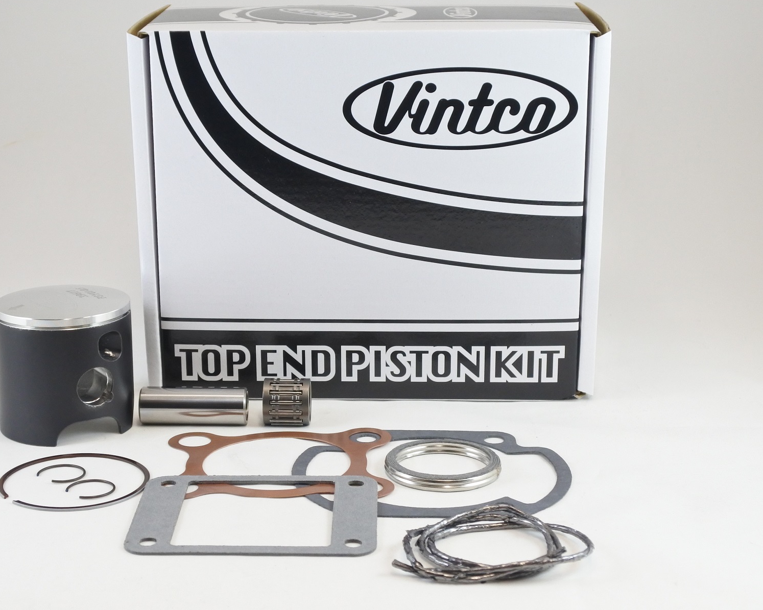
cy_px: 302
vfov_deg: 30.8
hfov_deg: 38.0
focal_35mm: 49
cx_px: 341
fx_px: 1106
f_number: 4.5
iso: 560
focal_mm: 16.1
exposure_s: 1/125
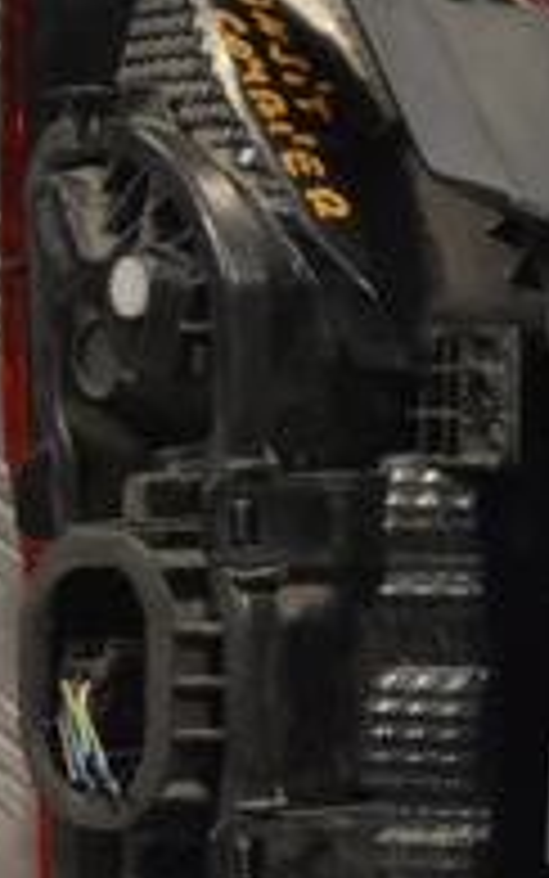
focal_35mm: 207
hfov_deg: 6.3
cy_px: 716
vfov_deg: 10.1
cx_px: 342
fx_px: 4952
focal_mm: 44
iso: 3200
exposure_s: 1/320
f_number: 9
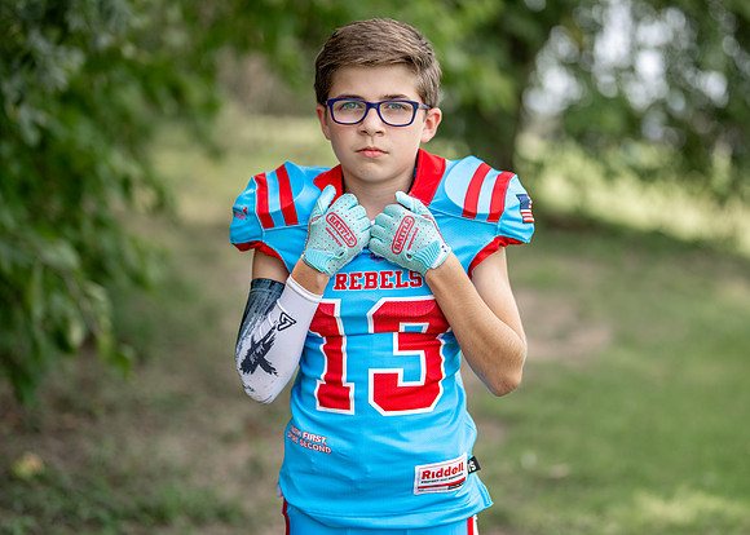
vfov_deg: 22.4
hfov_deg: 31.0
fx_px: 1352
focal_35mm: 64
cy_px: 239
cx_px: 389
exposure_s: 1/2500
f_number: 1.2
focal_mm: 50
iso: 100
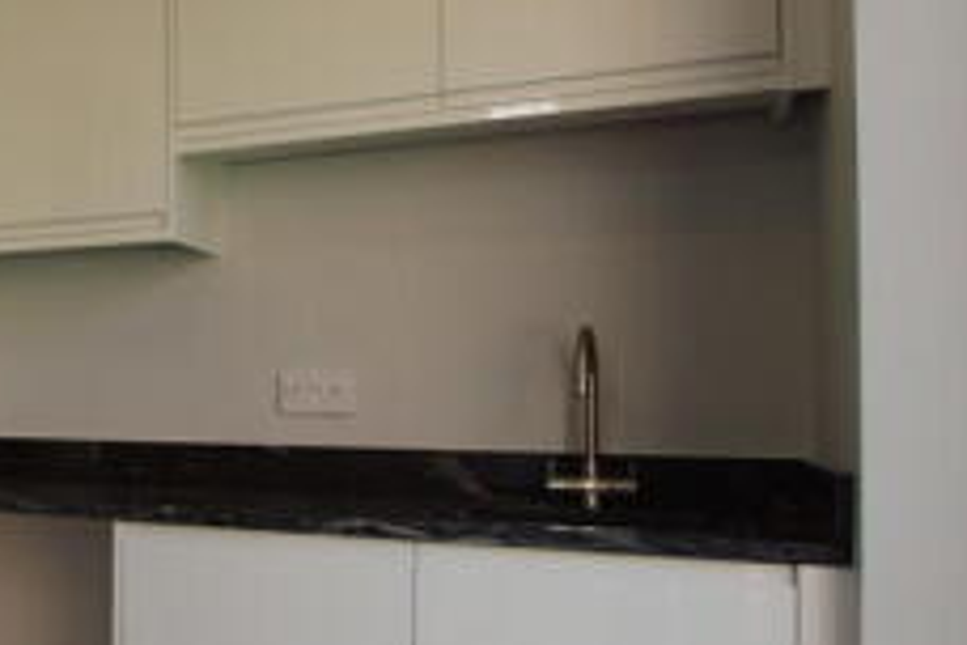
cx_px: -223
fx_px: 1155
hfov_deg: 34.9
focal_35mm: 43
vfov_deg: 31.2
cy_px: 346
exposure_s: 1/60
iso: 100
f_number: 4
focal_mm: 10
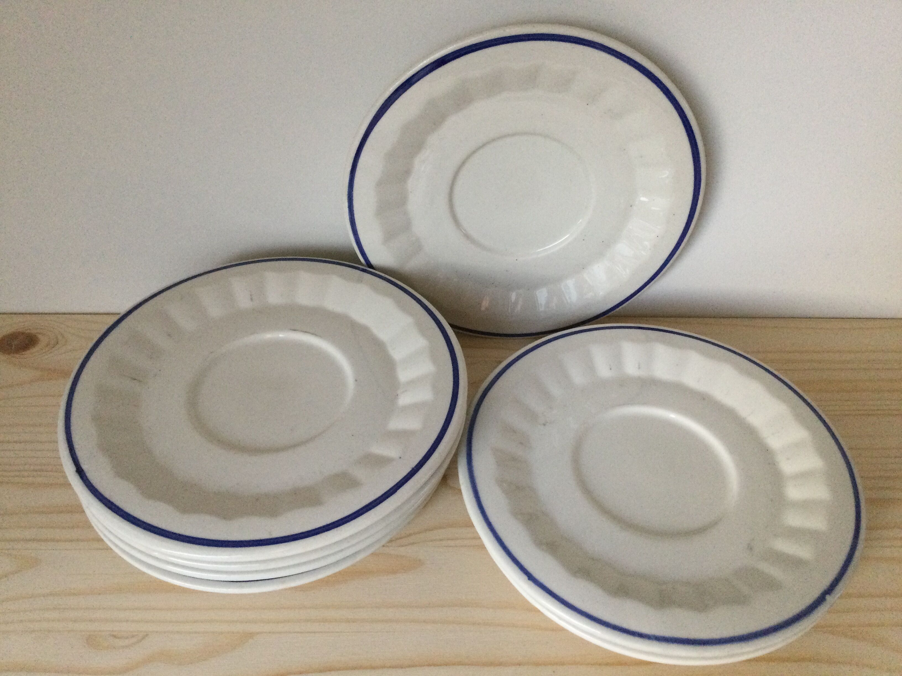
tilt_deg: -43.9
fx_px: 808
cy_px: 338
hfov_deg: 58.4
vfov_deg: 45.4
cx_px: 451
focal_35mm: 31
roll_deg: -2.2
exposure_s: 1/33
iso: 200
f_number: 2.4
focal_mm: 3.3
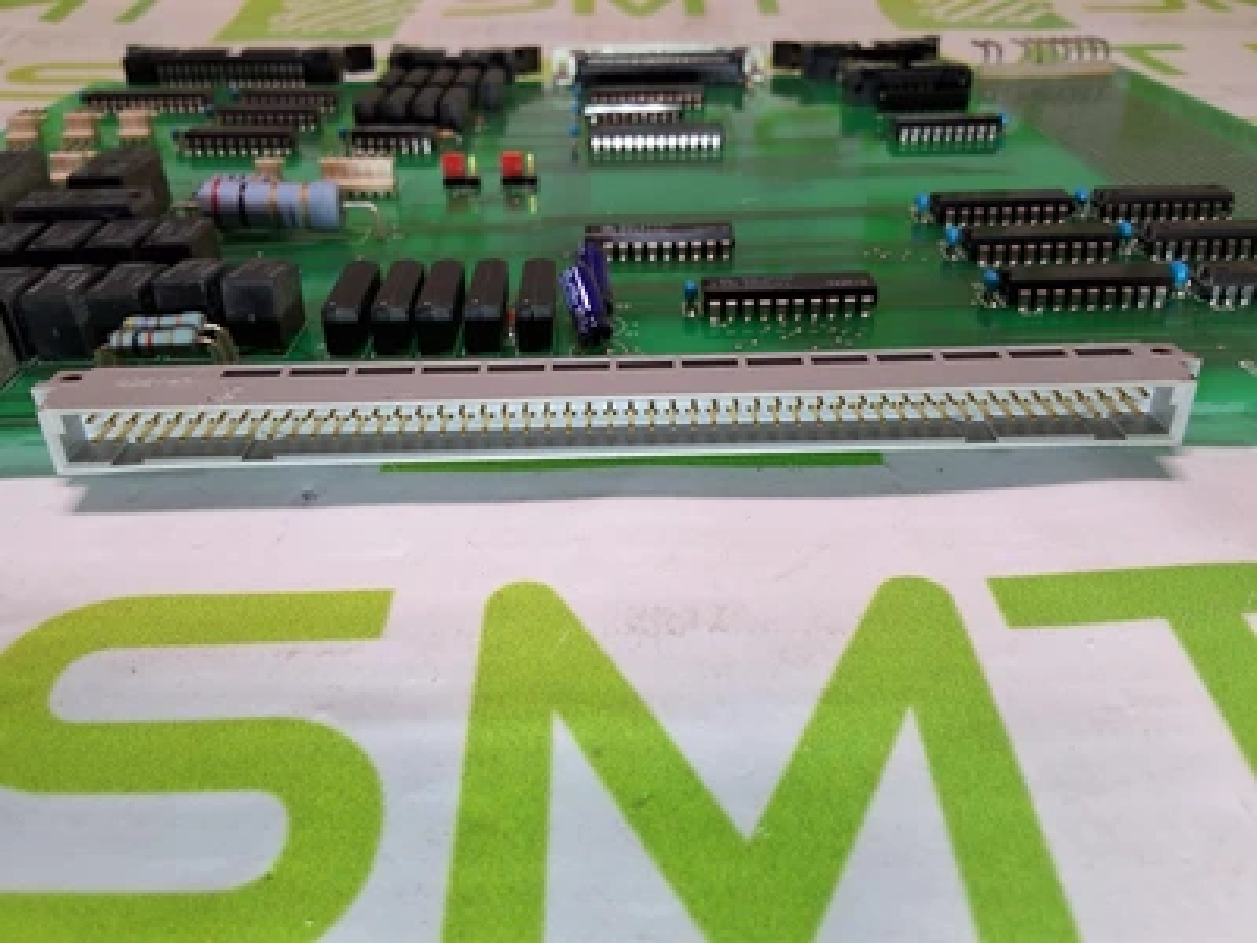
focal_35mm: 28
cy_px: 472
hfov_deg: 63.4
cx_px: 628
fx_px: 1017
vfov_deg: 49.7
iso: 40
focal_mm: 2.91
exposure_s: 1/120
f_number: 1.9
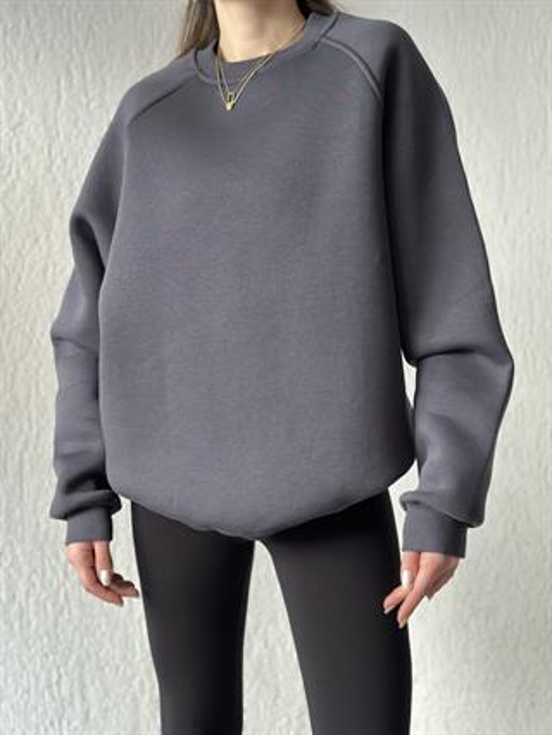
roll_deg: -0.1
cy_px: 368
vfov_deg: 39.6
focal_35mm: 48
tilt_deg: -1.2
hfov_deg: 30.3
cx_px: 276
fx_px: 1020
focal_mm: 6.86
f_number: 1.78
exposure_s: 1/60
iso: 160
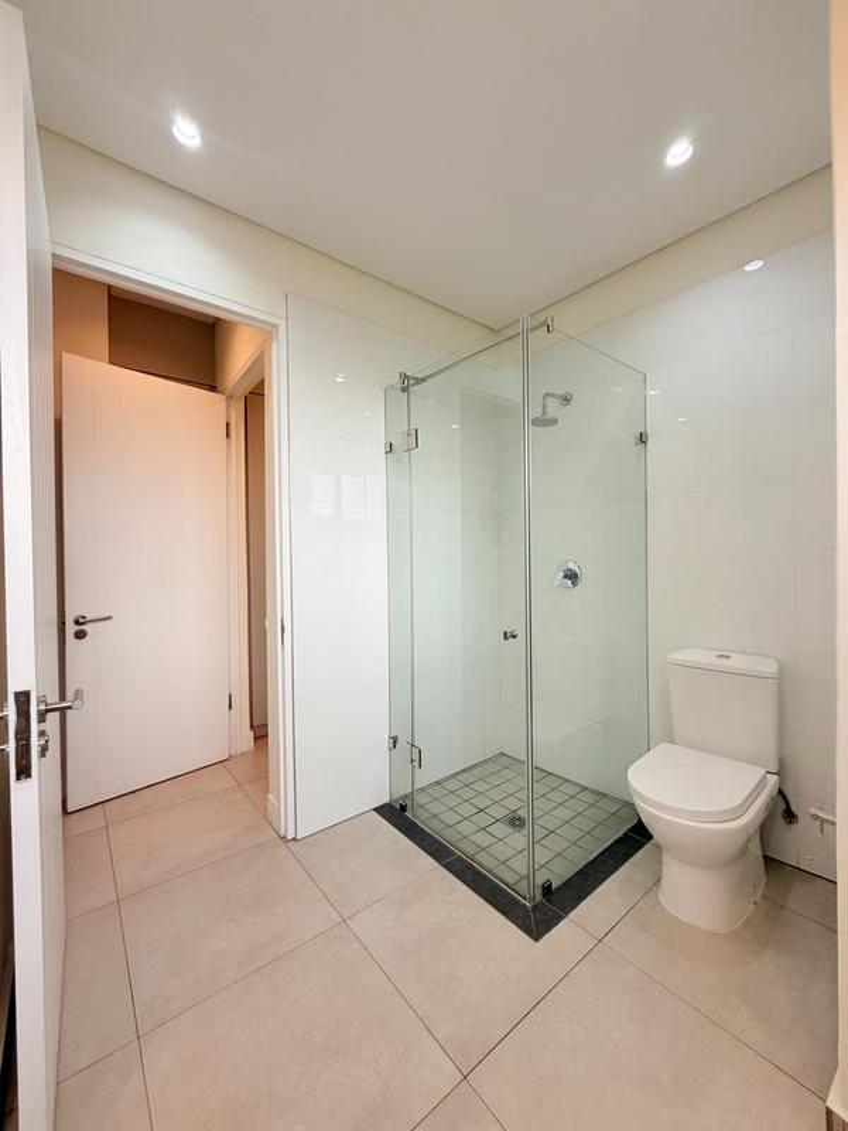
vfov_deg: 102.1
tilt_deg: -0.4
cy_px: 566
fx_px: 457
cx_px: 424
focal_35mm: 14
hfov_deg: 85.7
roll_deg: +0.8
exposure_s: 1/99
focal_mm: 2.22
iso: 100
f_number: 2.2
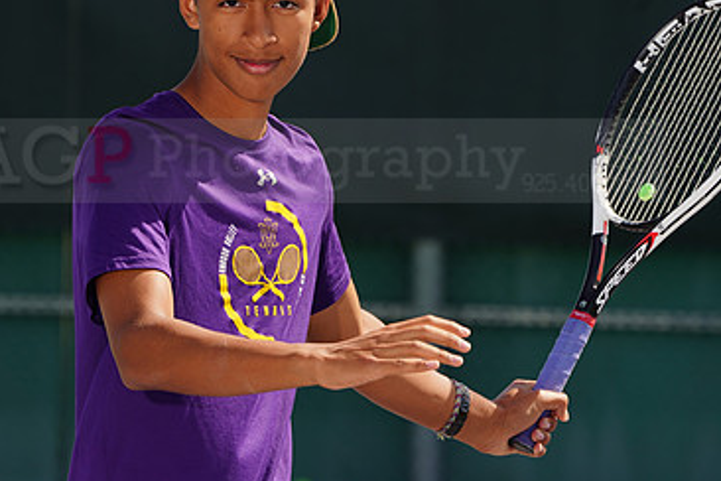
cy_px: 145
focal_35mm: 447
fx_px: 8952
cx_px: 284
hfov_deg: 4.6
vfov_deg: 3.1
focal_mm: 282
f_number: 9
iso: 100
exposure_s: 1/250
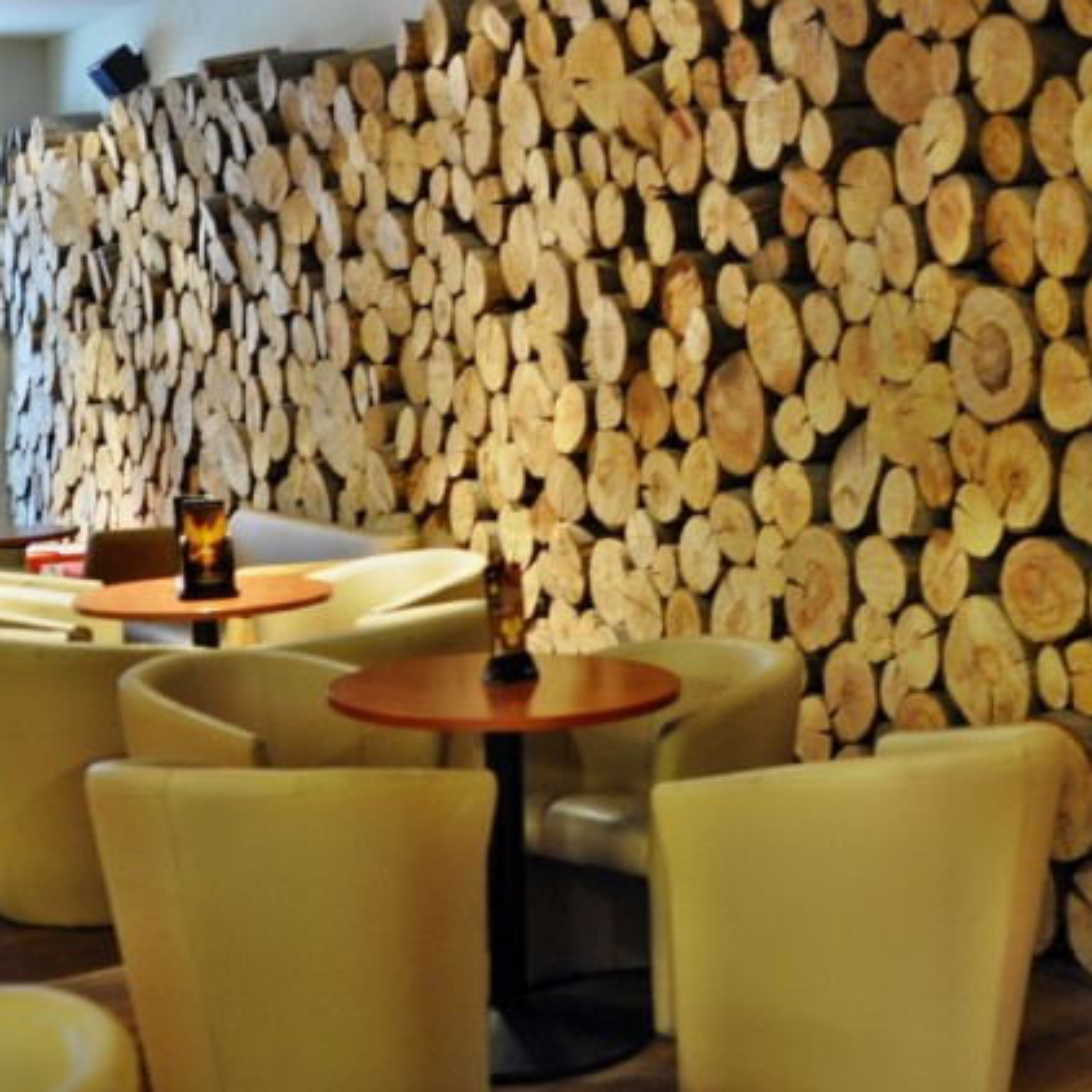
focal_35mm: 68
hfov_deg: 25.5
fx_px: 2414
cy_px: 547
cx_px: 556
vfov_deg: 25.5
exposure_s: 1/30
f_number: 2.8
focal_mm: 35
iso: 1600
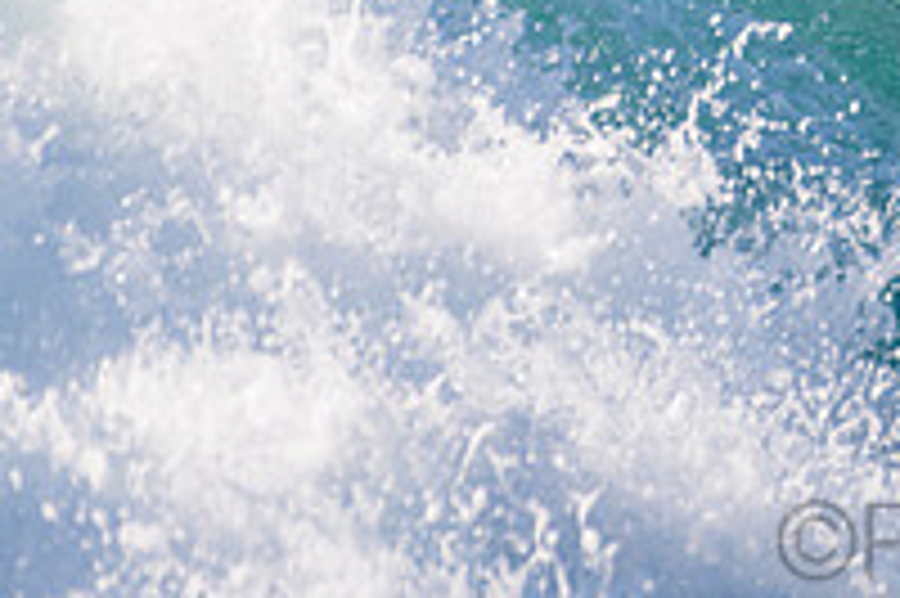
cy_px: -303
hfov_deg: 1.2
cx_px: 1418
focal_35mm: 1775
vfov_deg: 0.8
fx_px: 44337
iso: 320
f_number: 5.6
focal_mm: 500
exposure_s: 1/2000
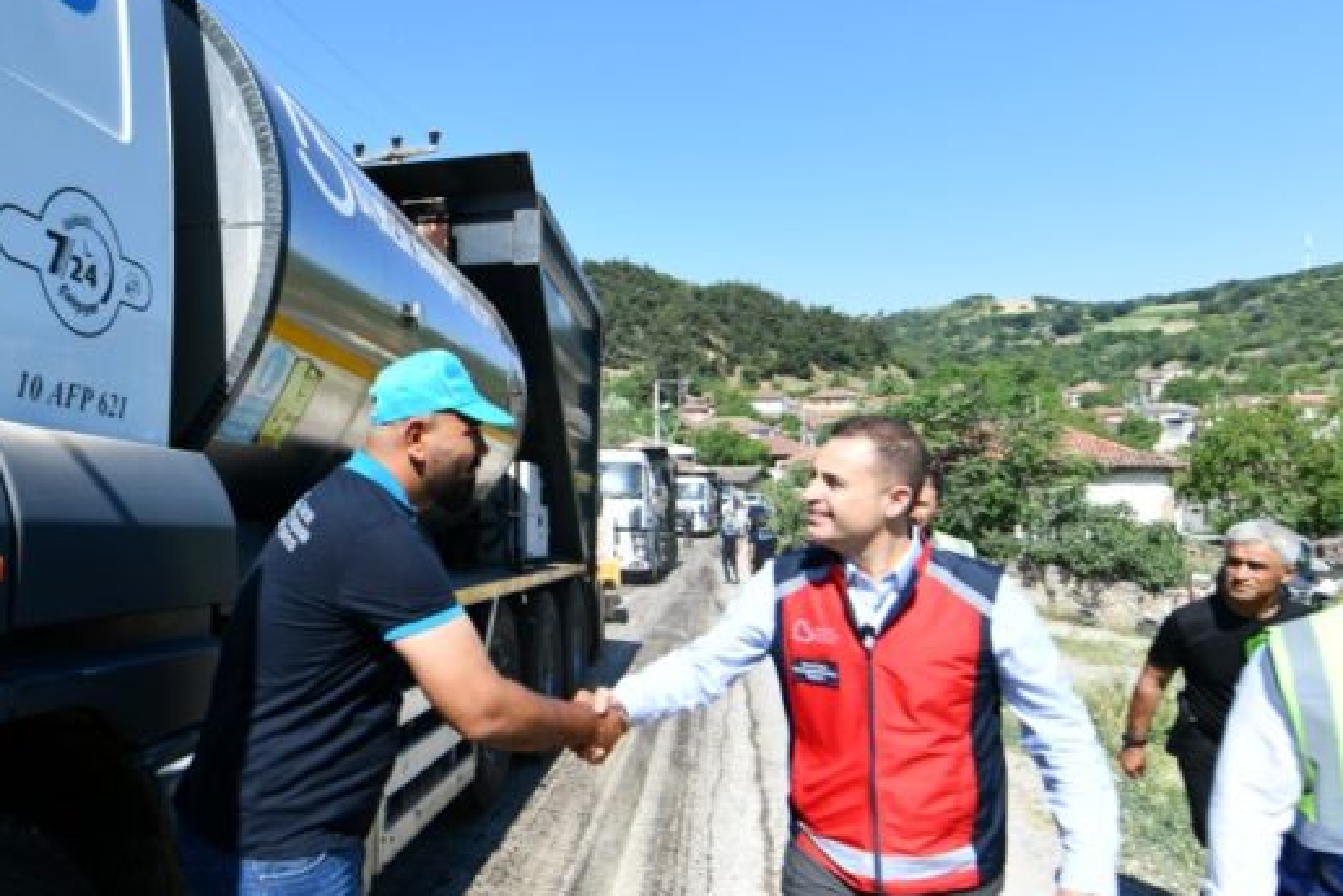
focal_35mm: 26
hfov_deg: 66.7
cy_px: 460
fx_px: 970
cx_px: 408
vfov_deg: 49.6
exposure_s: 1/250
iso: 64
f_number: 5.6
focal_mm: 14
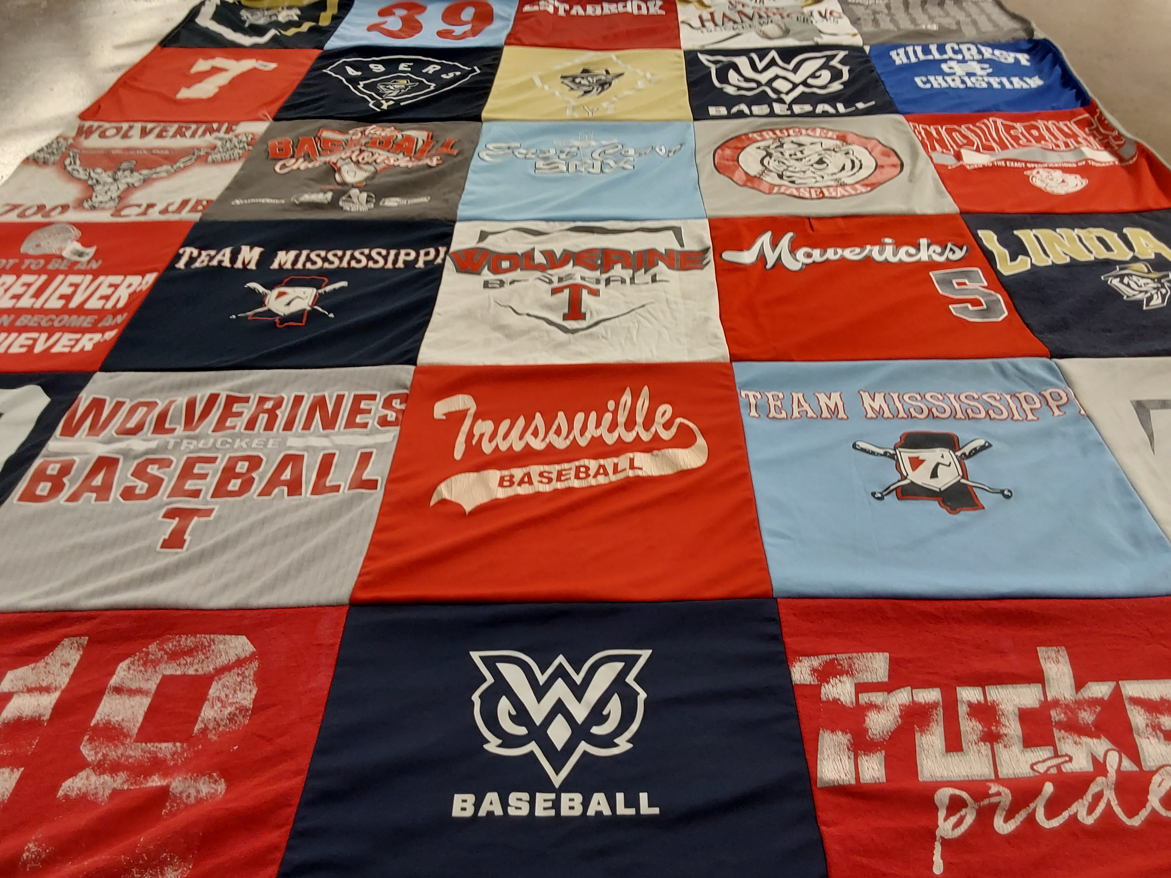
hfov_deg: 63.4
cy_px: 439
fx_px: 947
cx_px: 586
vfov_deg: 49.7
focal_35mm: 28
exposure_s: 1/50
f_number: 1.9
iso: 80
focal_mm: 2.91
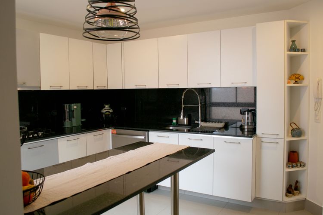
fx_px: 261
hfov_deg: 63.5
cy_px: 108
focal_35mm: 29
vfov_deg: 44.8
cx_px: 162
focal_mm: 18
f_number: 5
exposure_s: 1/30
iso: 100
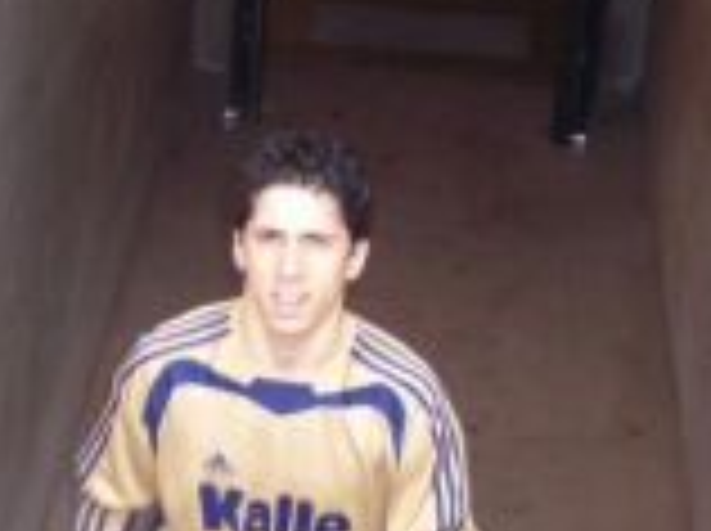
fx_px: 2707
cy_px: 356
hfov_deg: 14.9
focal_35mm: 132
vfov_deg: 11.2
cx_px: 225
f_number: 3.4
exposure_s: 1/90
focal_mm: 10.7
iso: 140
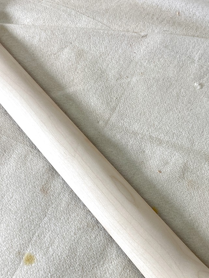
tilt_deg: -73.4
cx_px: 136
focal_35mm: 43
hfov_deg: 33.4
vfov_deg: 42.5
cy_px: 207
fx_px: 346
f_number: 1.8
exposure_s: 1/120
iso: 80
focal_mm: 4.25
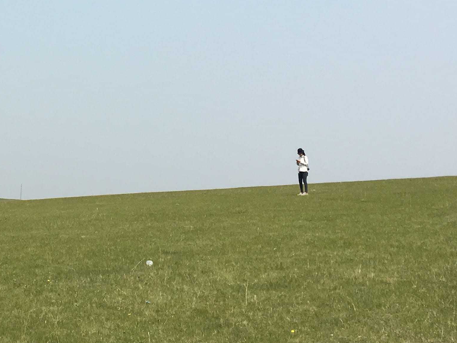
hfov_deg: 24.4
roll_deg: -3.3
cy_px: -27
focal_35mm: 76
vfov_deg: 18.7
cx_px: -8
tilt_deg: +14.0
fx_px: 1003
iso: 25
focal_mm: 4.15
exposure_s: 1/2262
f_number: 2.2
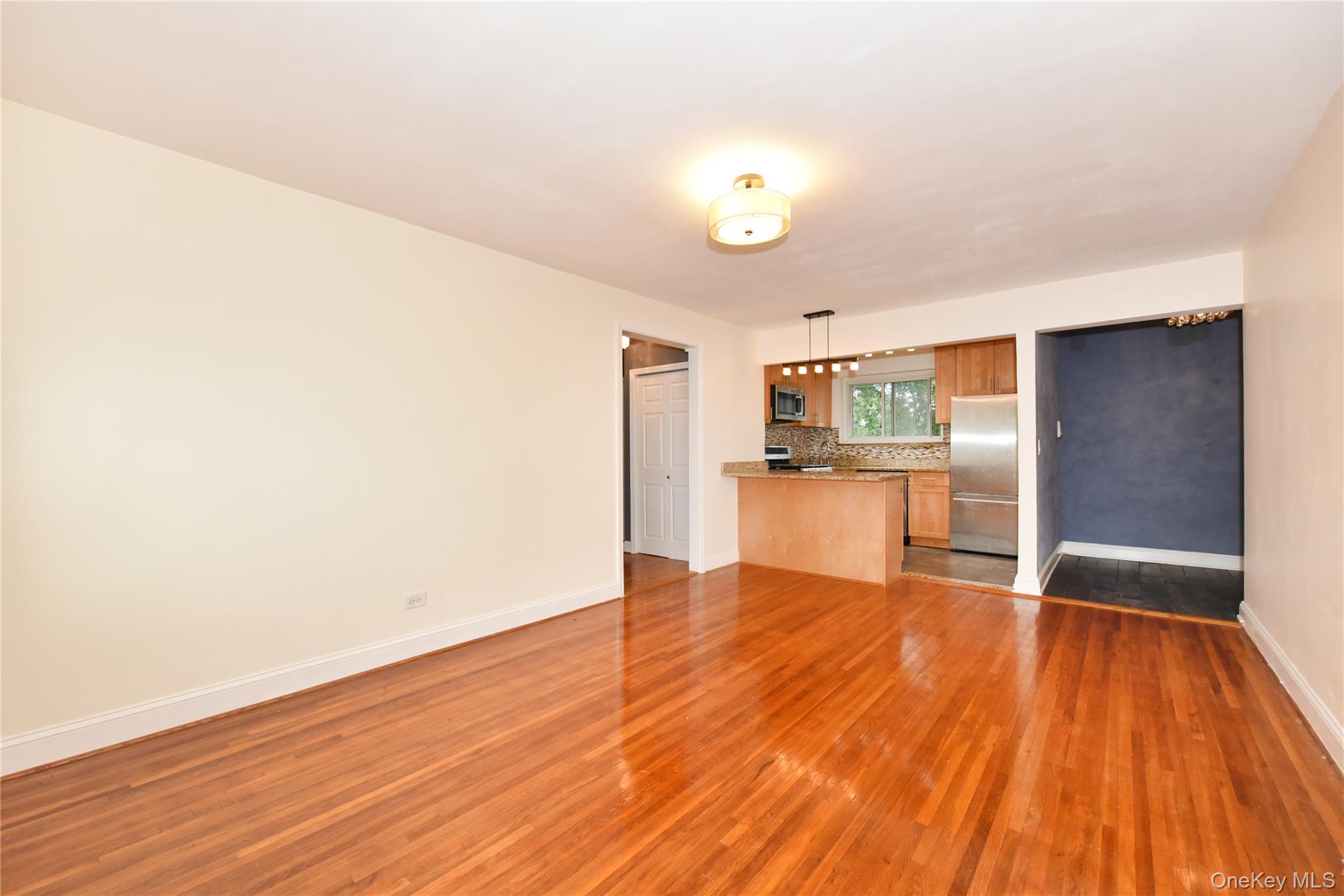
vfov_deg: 81.2
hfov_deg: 104.2
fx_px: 523
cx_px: 672
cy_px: 448
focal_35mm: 14
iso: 1600
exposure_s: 1/200
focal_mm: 14
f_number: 5.6
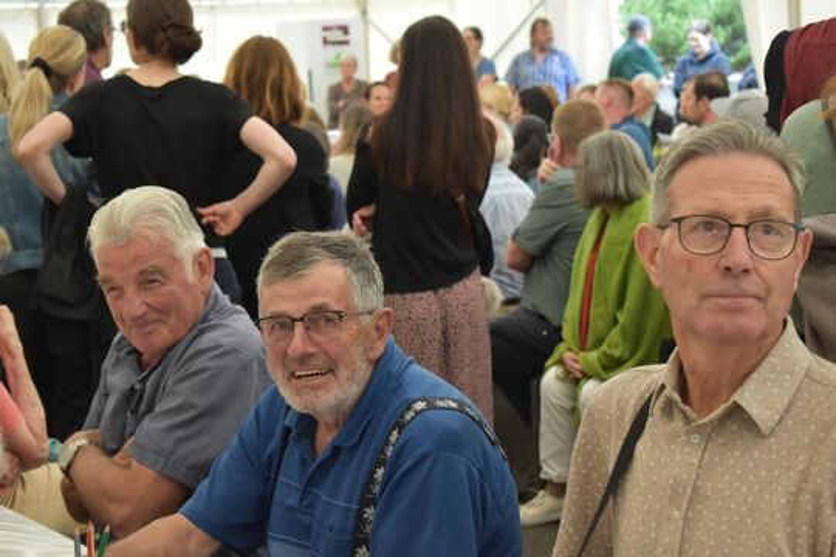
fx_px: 1916
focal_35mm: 82
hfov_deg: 24.6
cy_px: 278
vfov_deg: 16.6
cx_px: 418
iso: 1250
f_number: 5.6
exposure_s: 1/60
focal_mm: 55
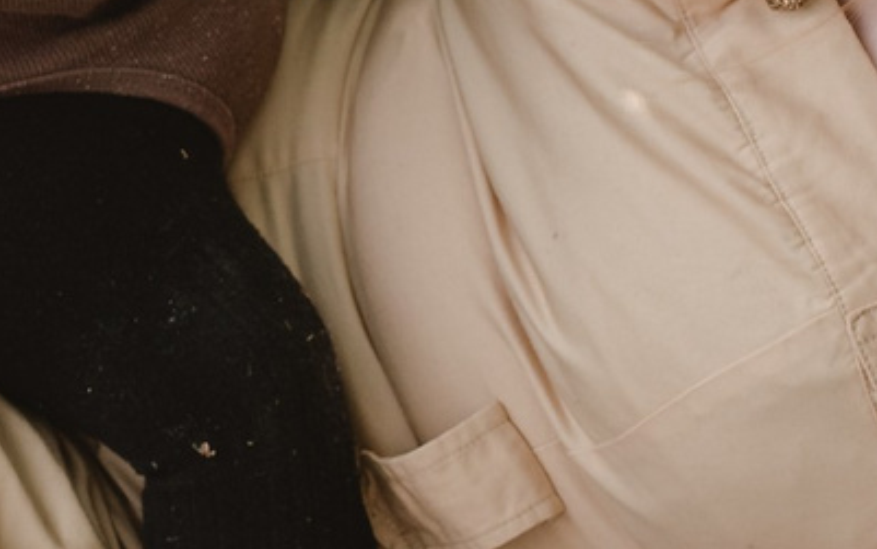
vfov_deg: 4.0
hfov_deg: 6.4
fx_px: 7771
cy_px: -296
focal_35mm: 325
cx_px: 109
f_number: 4
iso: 200
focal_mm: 50
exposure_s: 1/320
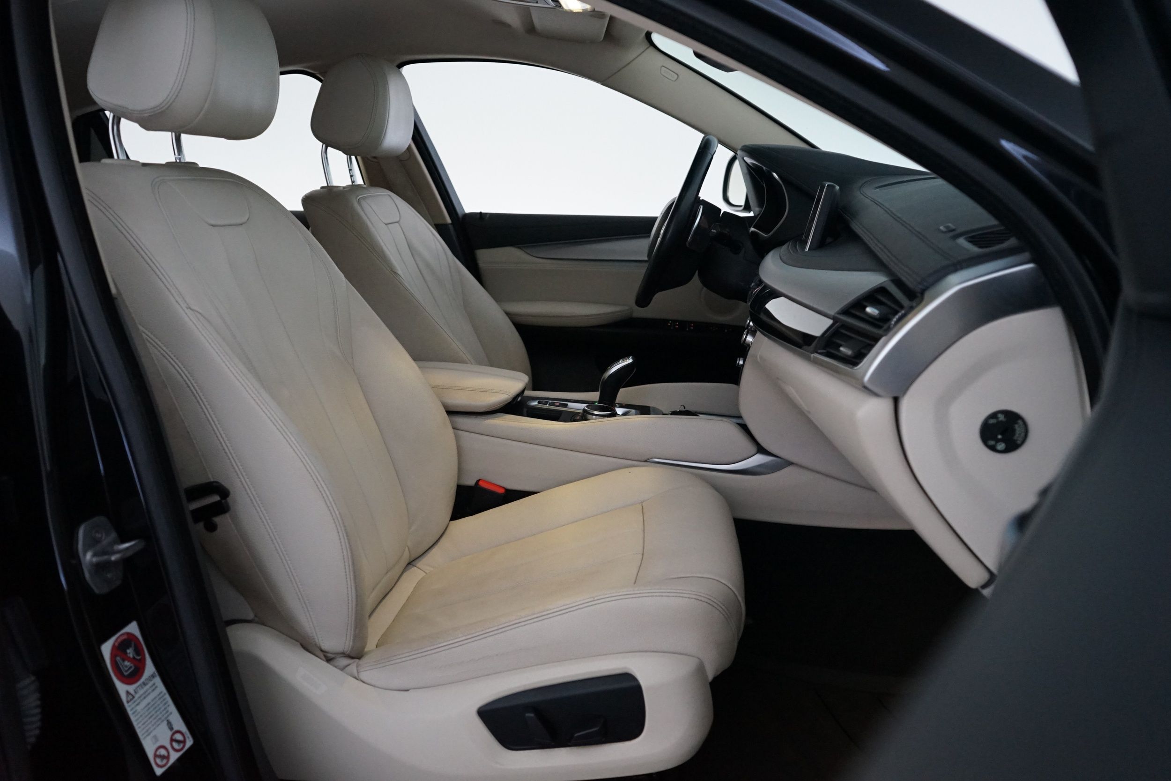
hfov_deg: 63.7
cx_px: 586
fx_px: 943
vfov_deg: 45.0
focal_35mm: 29
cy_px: 390
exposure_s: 1/25
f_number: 4.5
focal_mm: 29
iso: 4000
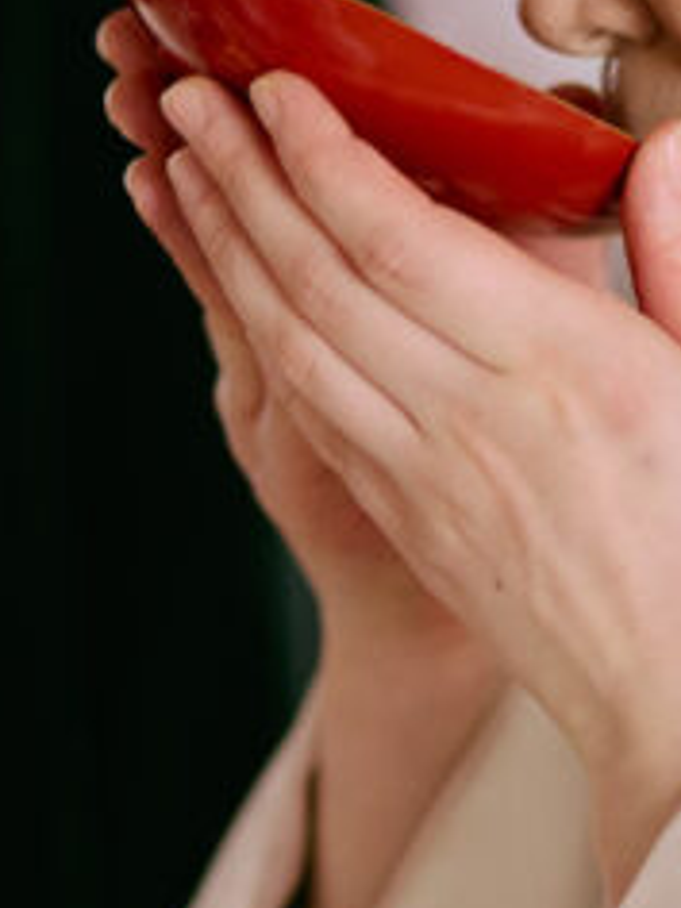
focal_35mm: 354
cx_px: 712
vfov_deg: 5.6
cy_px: 618
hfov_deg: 4.2
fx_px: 9286
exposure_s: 1/125
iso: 3200
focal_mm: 85
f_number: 1.8
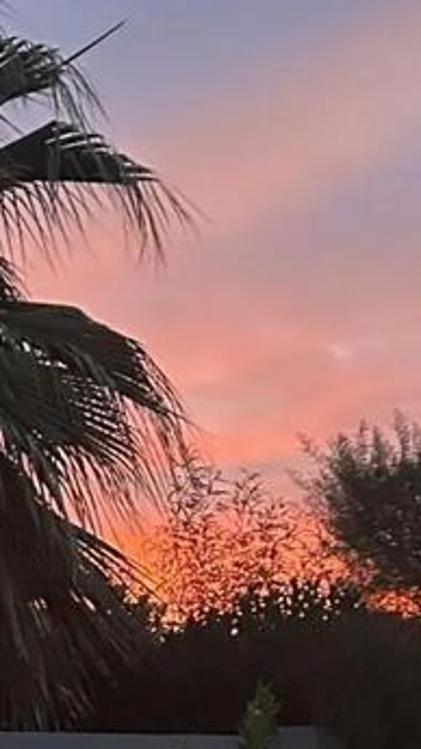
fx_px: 2223
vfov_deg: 19.0
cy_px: 585
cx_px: -4
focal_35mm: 112
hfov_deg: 10.7
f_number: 1.5
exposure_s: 1/46
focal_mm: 5.7
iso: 500
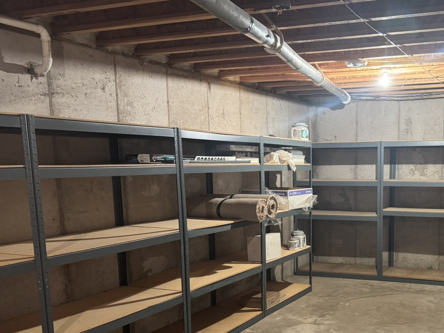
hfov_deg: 45.1
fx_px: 513
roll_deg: -0.2
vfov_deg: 35.2
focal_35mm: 40
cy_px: 250
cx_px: 338
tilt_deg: -10.8
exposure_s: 1/40
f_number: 1.78
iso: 640
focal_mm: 6.76
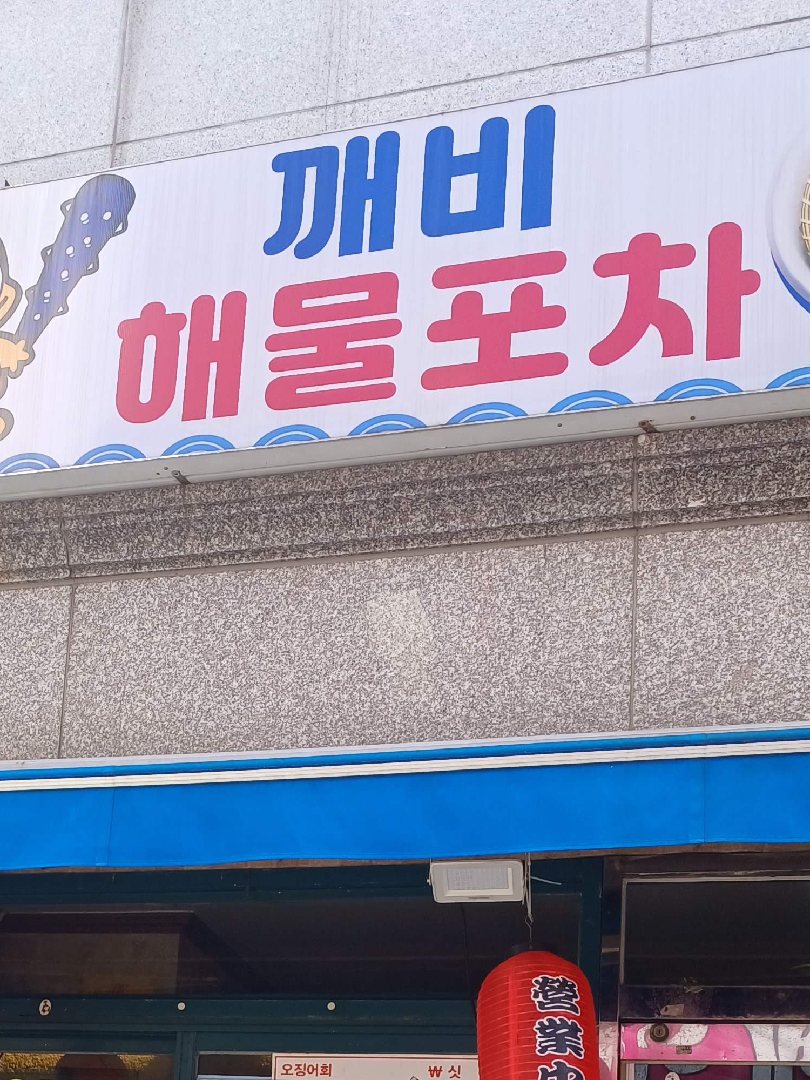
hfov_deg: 31.1
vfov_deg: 37.4
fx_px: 1435
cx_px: 228
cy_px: 1050
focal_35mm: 46
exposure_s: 1/120
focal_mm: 5.06
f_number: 1.8
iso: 32
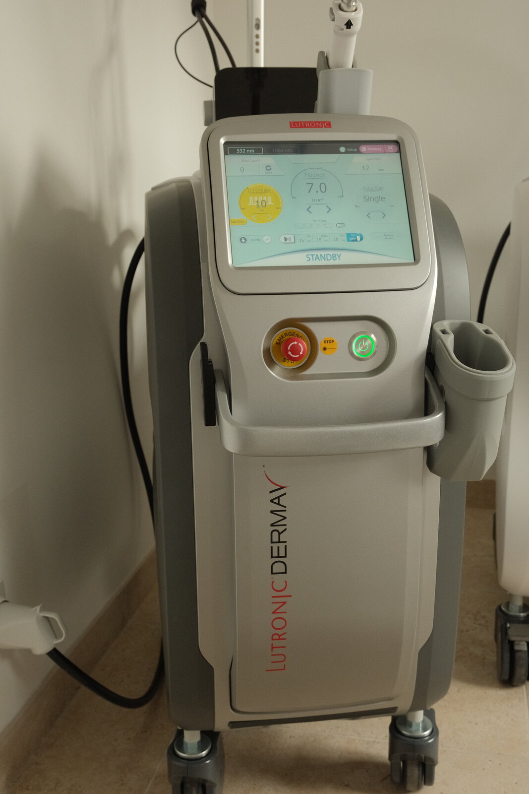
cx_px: 264
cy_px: 397
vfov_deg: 50.7
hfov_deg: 35.1
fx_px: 837
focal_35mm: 38
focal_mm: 25.5
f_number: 5.6
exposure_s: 1/160
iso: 1600
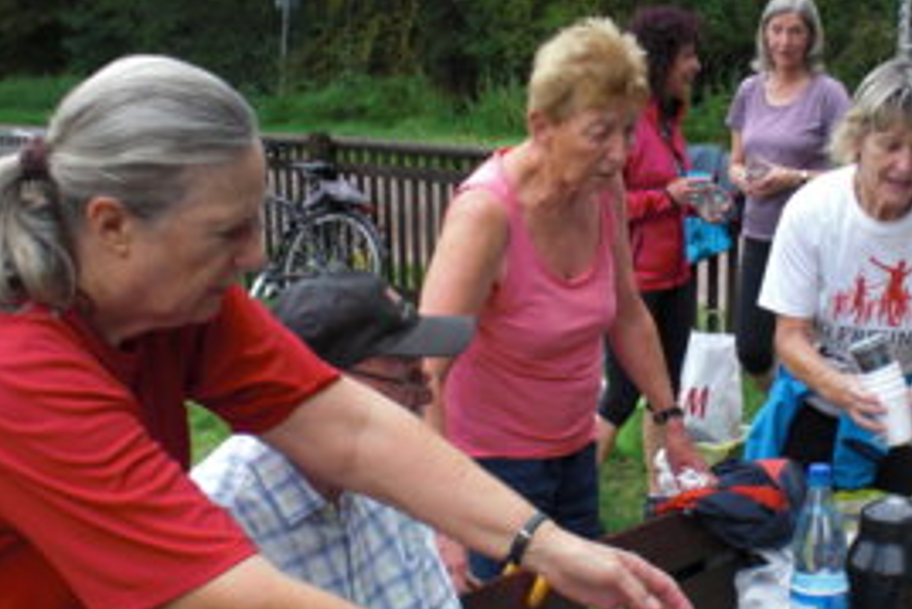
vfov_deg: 23.0
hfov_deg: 33.6
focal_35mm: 59
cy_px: 374
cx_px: 616
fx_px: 1495
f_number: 3.1
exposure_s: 1/160
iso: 64
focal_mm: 6.3
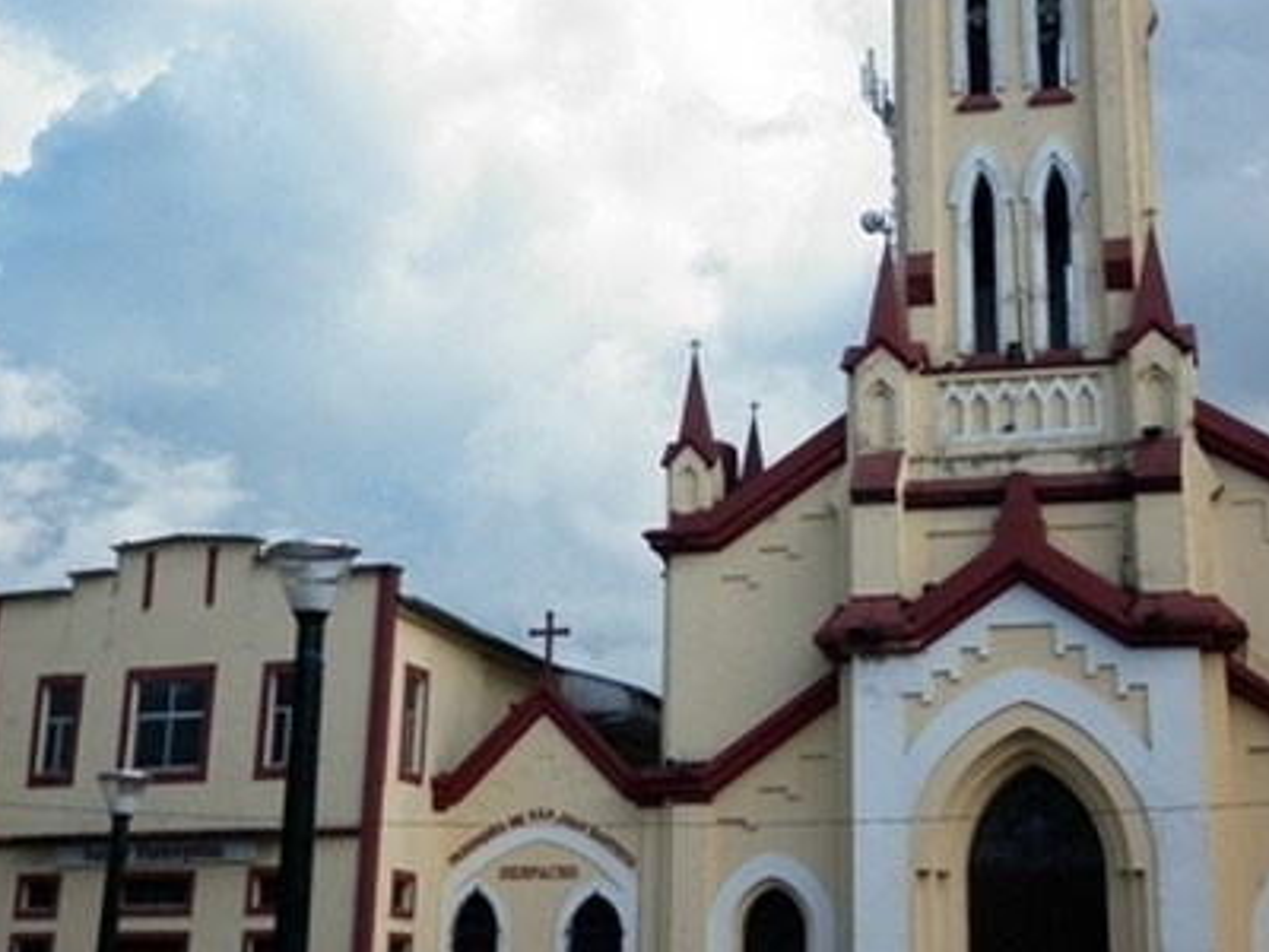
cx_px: 742
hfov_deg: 34.3
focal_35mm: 56
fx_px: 2053
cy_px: 286
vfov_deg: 25.9
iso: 80
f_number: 2.8
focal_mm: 5
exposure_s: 1/1000
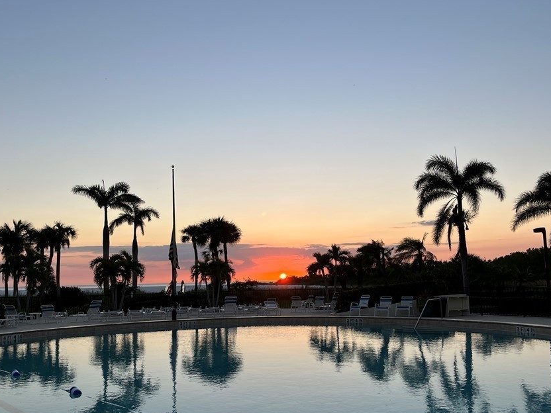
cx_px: 268
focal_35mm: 32
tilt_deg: +3.6
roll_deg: +1.3
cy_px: 243
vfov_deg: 44.0
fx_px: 509
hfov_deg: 56.8
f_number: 1.6
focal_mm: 5.1
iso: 50
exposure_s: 1/804
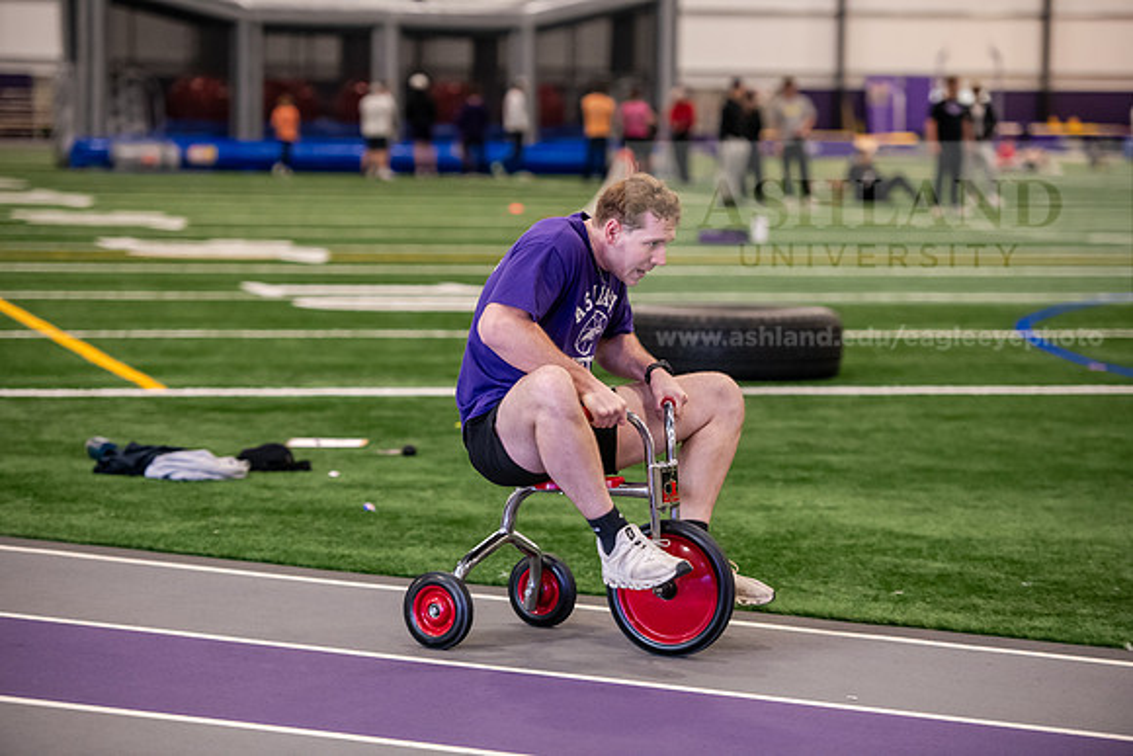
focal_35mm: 122
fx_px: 3840
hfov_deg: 16.8
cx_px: 566
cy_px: 378
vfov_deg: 11.2
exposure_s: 1/200
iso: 2000
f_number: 3.2
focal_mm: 122
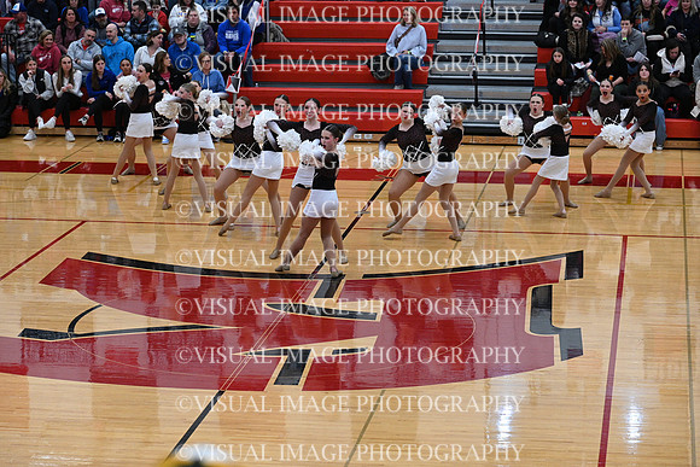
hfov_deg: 20.0
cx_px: 350
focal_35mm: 102
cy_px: 234
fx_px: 1984
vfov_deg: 13.4
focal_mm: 102
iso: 4000
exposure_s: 1/400
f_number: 4
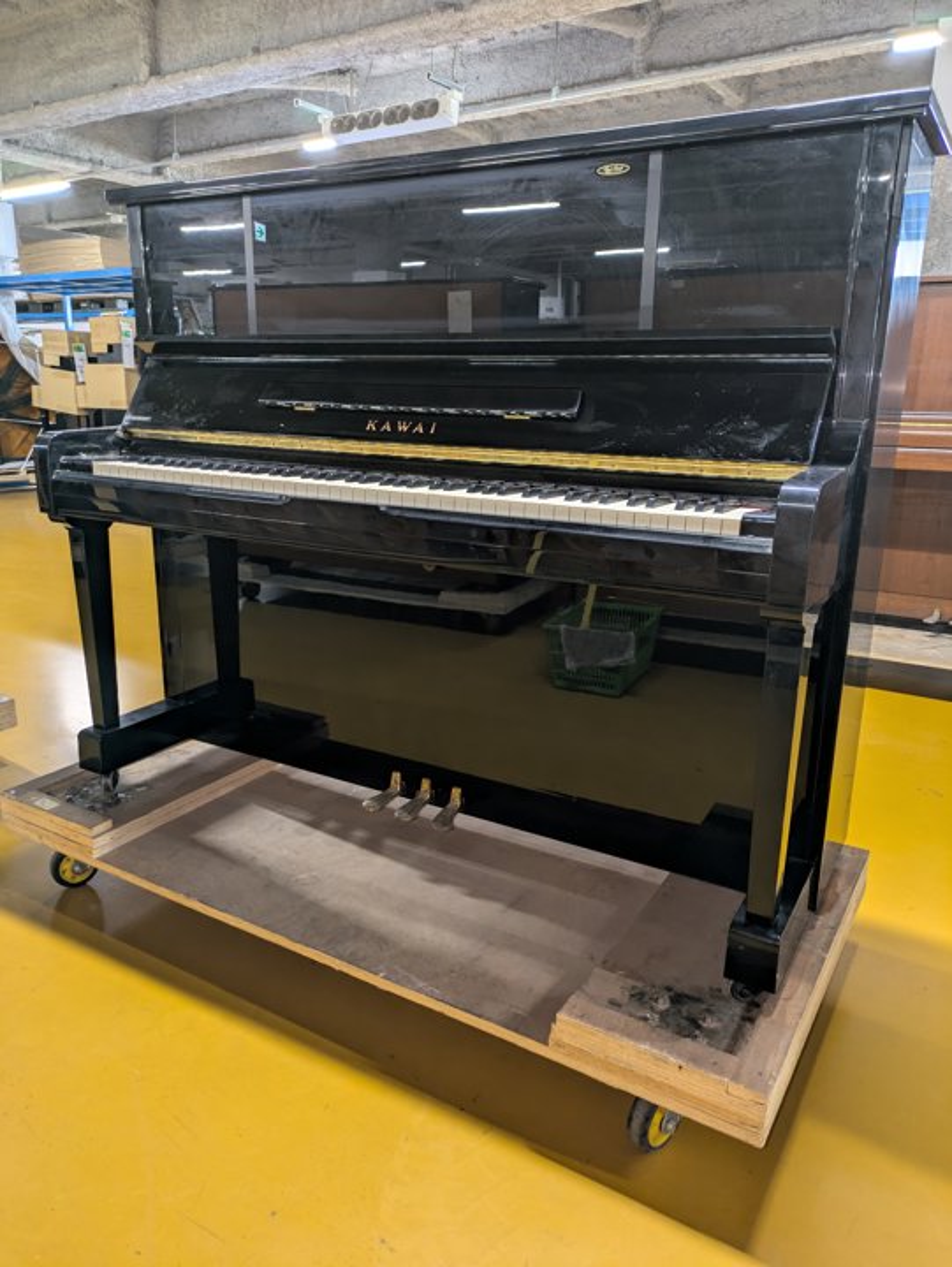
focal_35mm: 25
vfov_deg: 69.4
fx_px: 916
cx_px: 476
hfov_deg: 54.9
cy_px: 634
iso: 238
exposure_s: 1/25
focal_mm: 5.43
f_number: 1.89
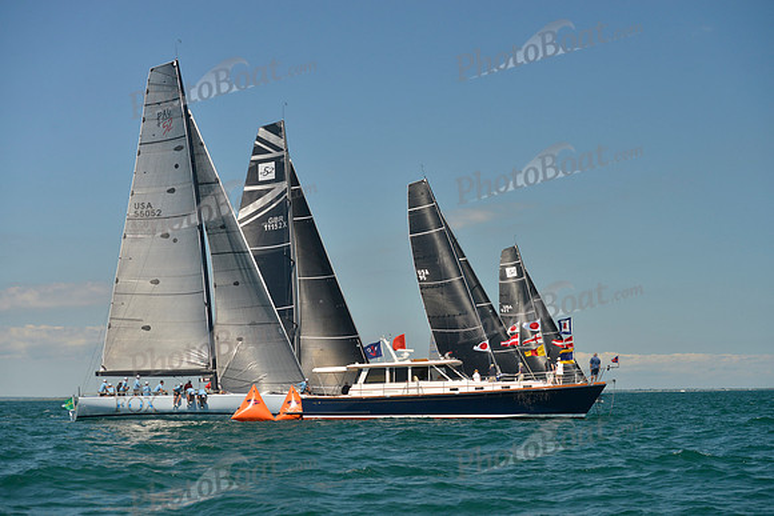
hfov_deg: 20.0
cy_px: 258
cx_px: 387
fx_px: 2193
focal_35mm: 102
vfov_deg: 13.4
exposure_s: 1/1600
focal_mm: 102
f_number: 5.6
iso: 400
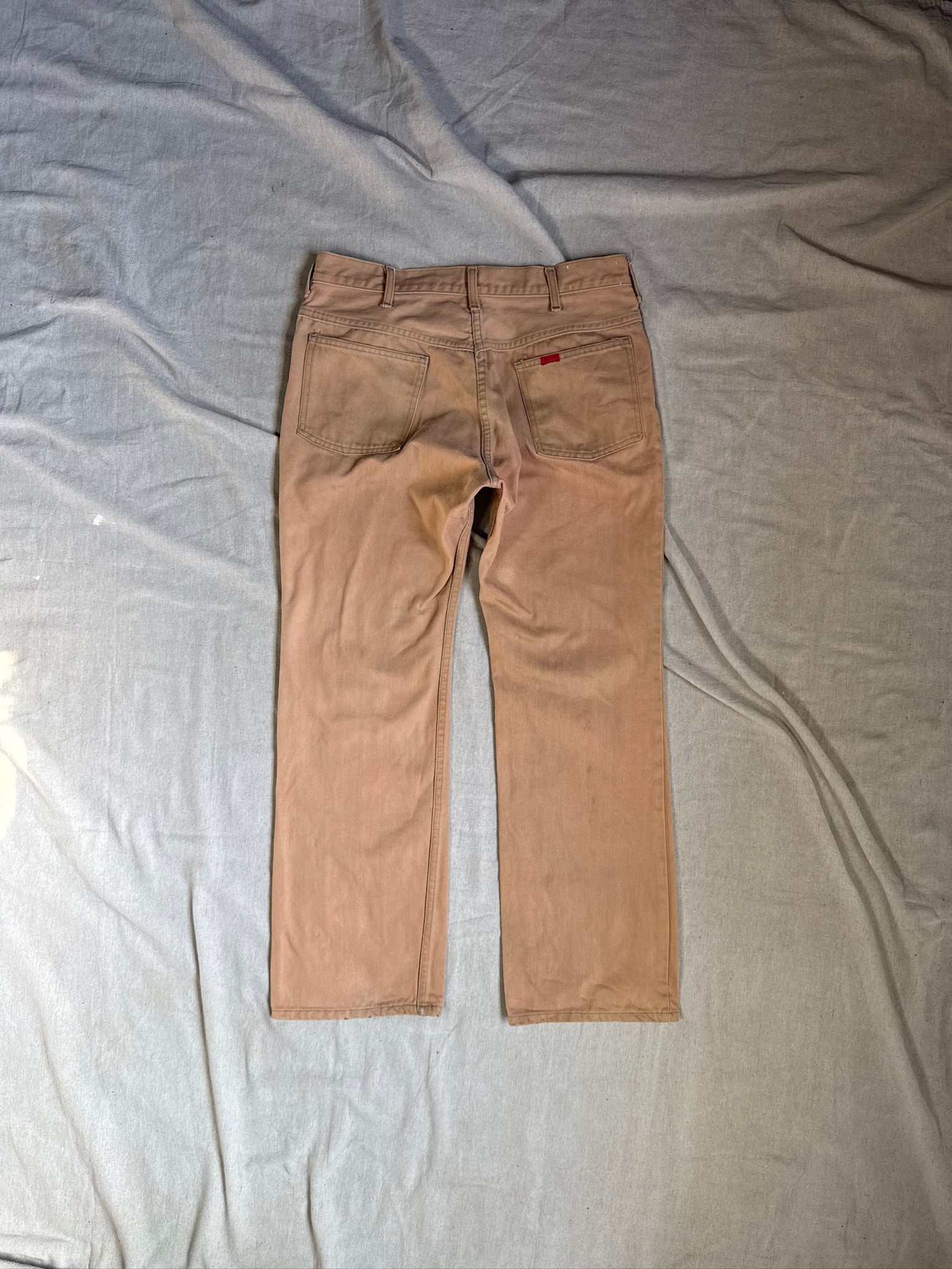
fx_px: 880
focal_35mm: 24
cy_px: 634
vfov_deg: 71.6
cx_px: 476
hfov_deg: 56.8
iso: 50
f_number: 1.78
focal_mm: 6.76
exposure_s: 1/131
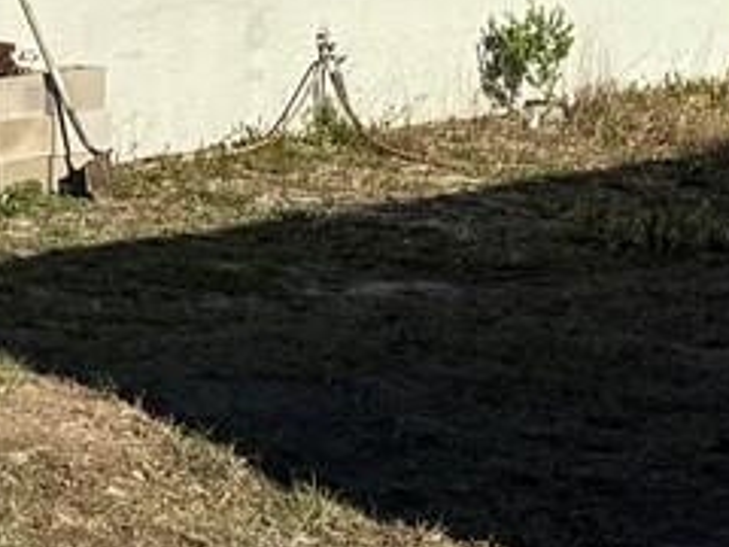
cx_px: -1078
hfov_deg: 10.5
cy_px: 194
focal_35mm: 160
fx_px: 3370
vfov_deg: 9.3
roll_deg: +0.1
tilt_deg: -8.1
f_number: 1.78
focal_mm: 6.76
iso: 80
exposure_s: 1/5319
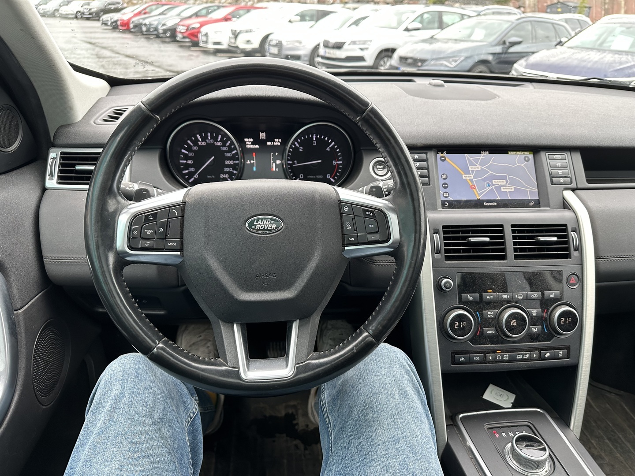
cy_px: 238
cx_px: 318
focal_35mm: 24
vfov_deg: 56.8
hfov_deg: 71.6
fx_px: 440
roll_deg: -0.8
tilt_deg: -26.0
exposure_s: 1/108
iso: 200
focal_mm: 6.86
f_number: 1.78
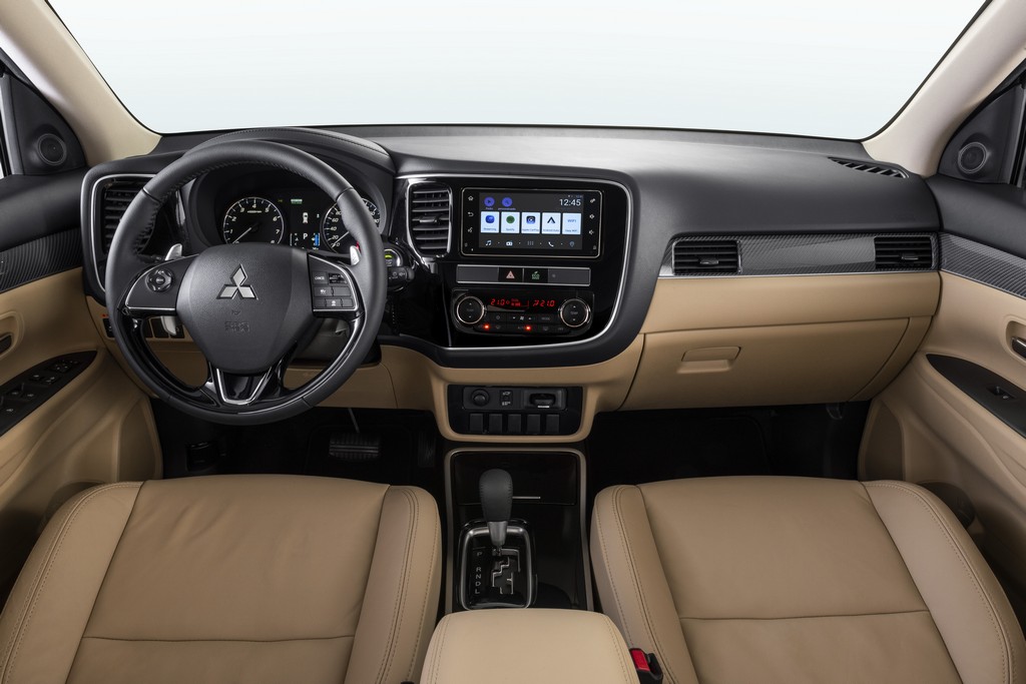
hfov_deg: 73.7
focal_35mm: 24
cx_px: 513
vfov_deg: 53.1
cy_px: 342
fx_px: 684
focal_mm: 24
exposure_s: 1/30
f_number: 18
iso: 250
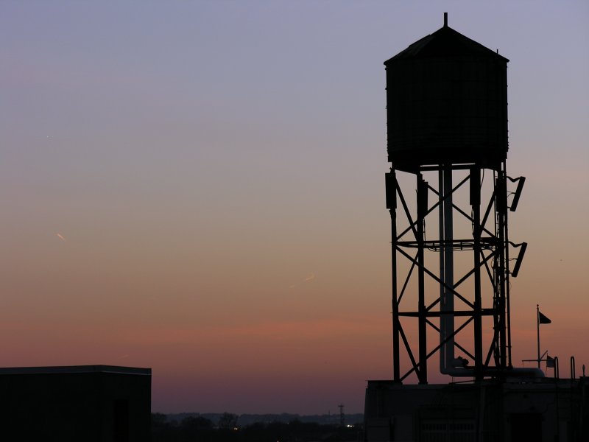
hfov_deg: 11.3
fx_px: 2978
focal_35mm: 175
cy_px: 221
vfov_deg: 8.5
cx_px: 294
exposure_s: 1/48.6
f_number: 4
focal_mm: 44.5
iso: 50
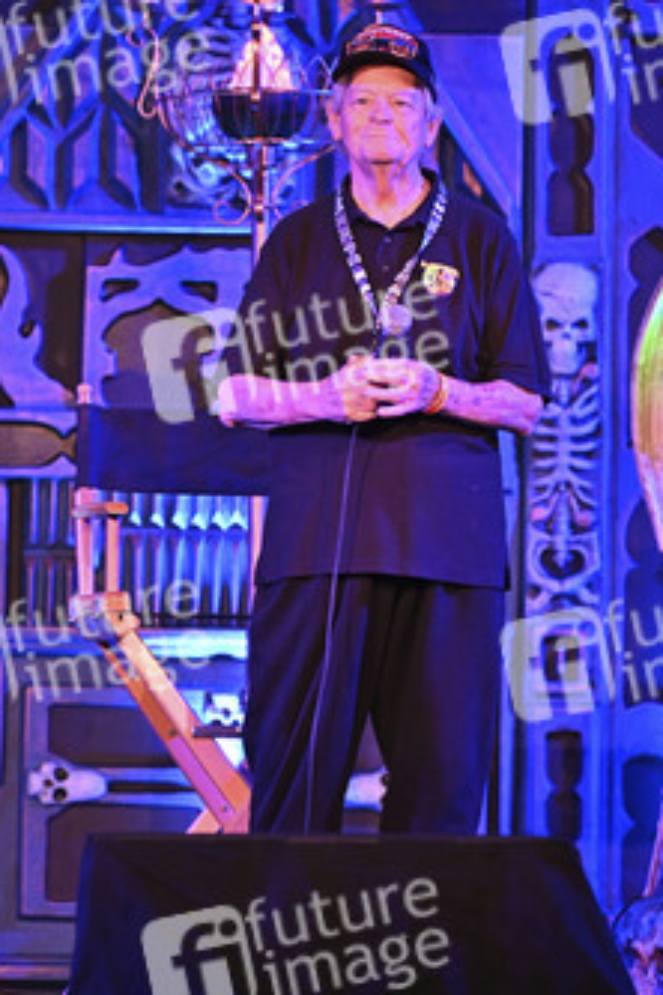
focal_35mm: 180
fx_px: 4972
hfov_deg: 7.6
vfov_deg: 11.4
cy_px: 502
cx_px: 382
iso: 1600
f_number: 2.8
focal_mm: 150
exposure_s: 1/250
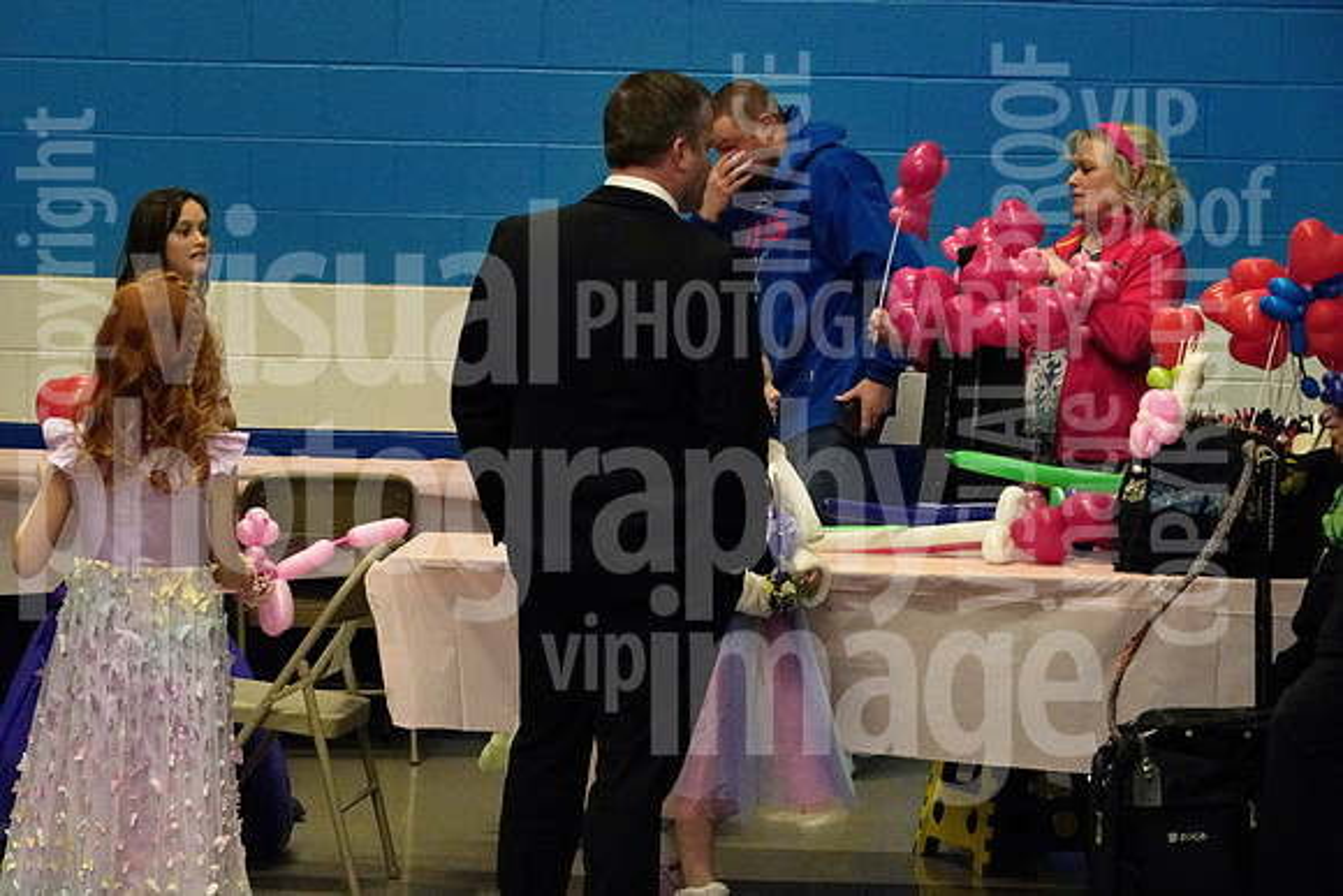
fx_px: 4198
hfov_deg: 18.2
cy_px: 448
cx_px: 672
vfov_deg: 12.2
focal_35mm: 112
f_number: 8
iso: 5000
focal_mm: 75
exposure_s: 1/125
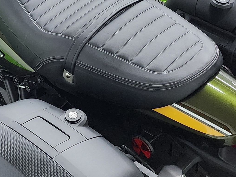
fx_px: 614
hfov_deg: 21.4
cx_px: 30
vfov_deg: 16.2
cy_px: 9
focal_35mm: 90
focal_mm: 6.4
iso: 640
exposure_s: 1/120
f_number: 1.8
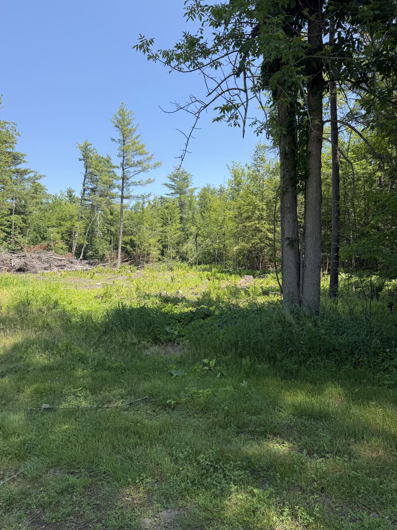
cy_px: 265
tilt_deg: -2.0
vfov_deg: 71.6
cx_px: 198
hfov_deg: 56.8
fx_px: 367
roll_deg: +0.4
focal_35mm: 24
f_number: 1.78
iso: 80
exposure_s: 1/1901
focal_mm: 6.76
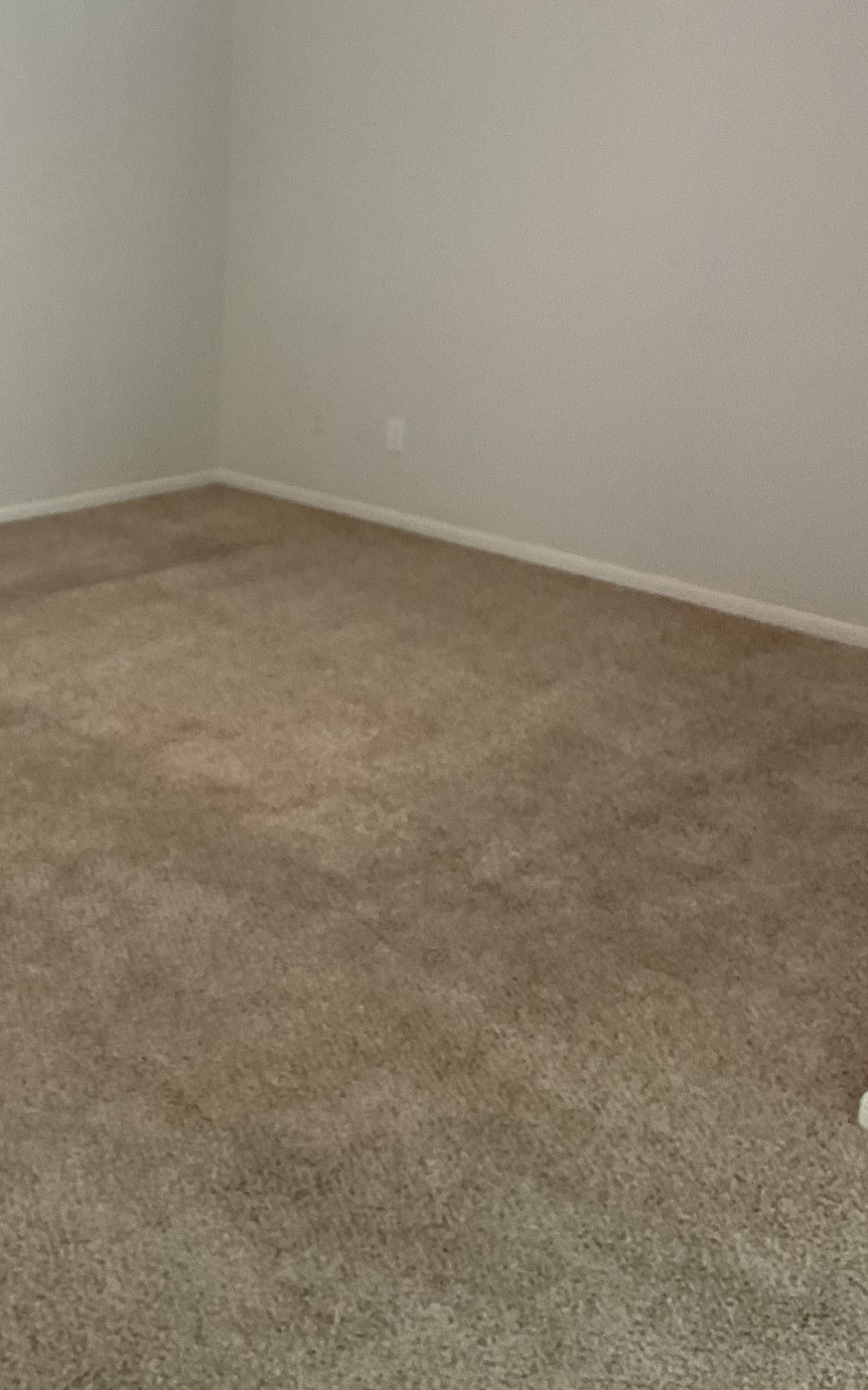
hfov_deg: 27.9
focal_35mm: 45
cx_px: 163
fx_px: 1704
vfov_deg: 43.2
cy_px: 374
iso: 125
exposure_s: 1/60
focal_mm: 3
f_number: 1.8
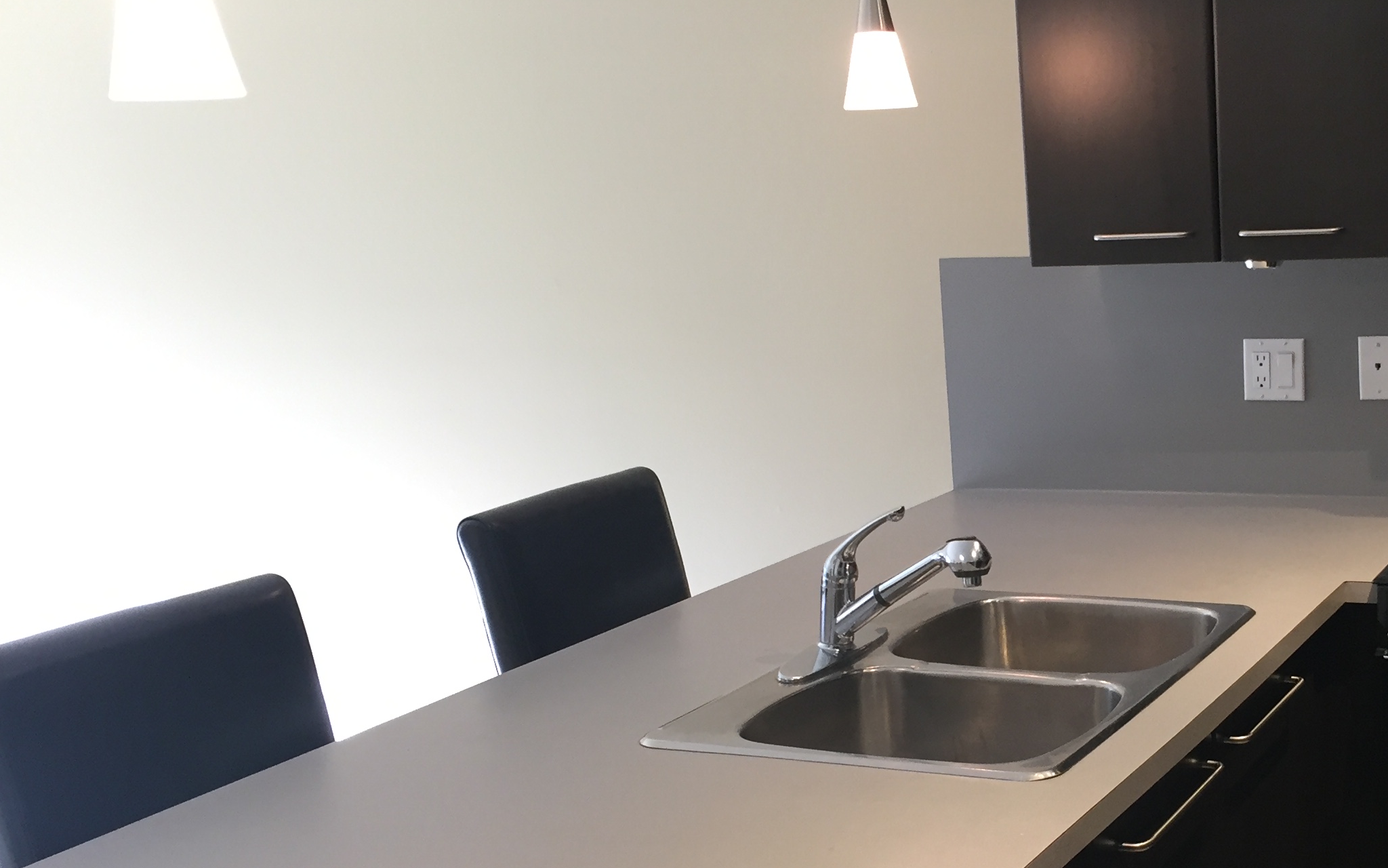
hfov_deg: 39.6
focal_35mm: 49
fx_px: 1854
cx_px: 1084
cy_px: 600
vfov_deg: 26.1
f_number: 2.2
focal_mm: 4.15
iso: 64
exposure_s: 1/30
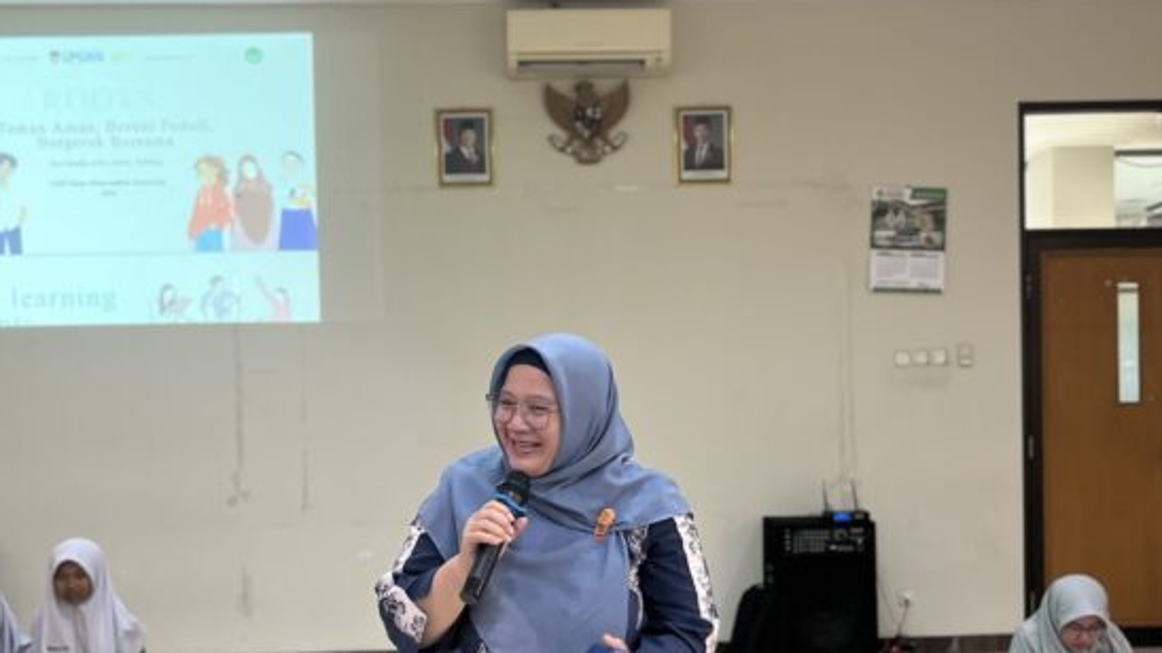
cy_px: 318
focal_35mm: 31
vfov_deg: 37.8
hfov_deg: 62.6
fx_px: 955
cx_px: 579
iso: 160
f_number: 1.6
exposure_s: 1/50
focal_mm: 5.1
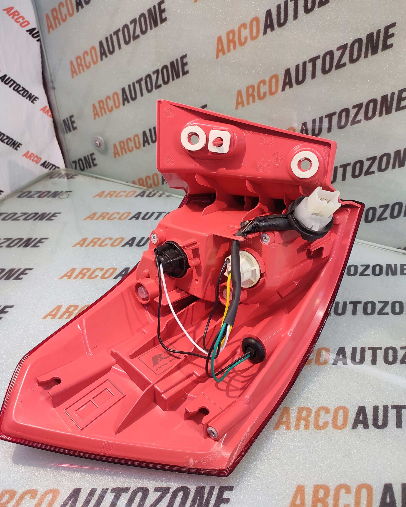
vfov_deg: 86.4
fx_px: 270
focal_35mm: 18
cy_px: 254
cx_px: 201
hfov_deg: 73.8
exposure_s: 1/33
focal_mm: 4.74
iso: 164
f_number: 1.79
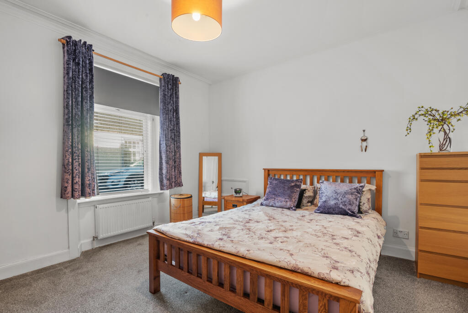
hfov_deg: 96.7
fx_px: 208
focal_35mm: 16
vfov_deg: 73.8
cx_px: 234
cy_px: 156
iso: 250
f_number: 9
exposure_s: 1.3
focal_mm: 16
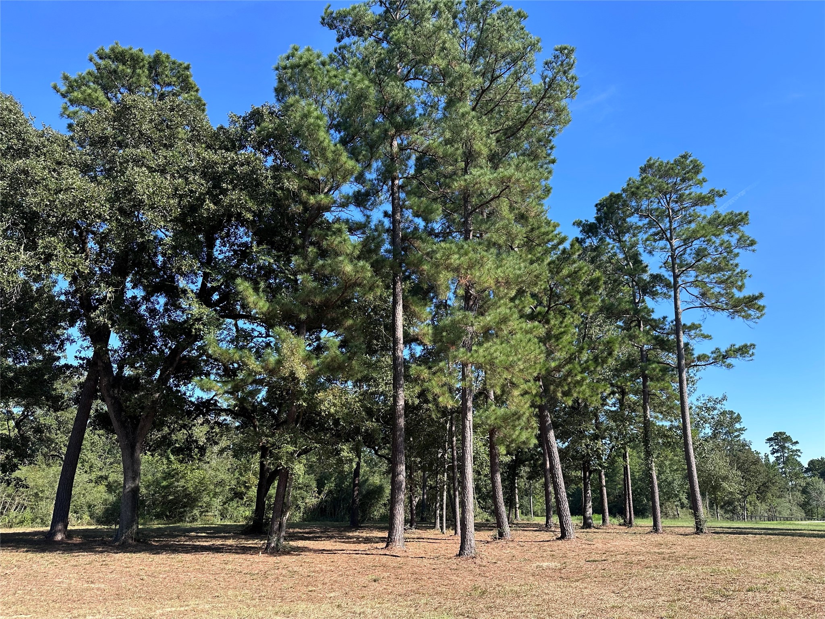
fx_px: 572
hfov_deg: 71.6
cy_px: 310
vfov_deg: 56.8
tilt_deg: +17.5
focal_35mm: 24
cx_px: 412
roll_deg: -1.6
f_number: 1.78
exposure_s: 1/1453
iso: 80
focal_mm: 6.86
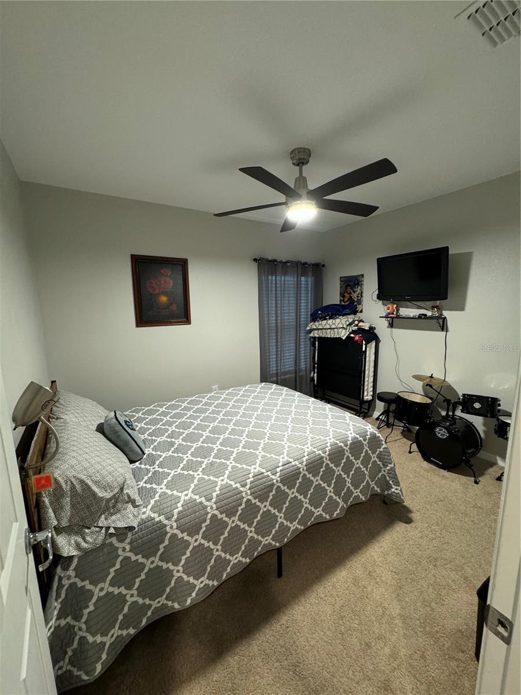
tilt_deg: -8.7
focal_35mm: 14
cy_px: 348
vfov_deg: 102.1
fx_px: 281
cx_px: 260
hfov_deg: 85.7
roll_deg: +1.4
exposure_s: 1/60
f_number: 2.2
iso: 400
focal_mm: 2.22
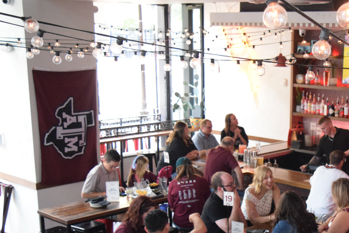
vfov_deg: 22.4
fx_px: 582
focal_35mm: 60
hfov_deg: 32.1
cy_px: 182
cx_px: 302
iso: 3200
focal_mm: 22
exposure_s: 1/60
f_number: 4.5
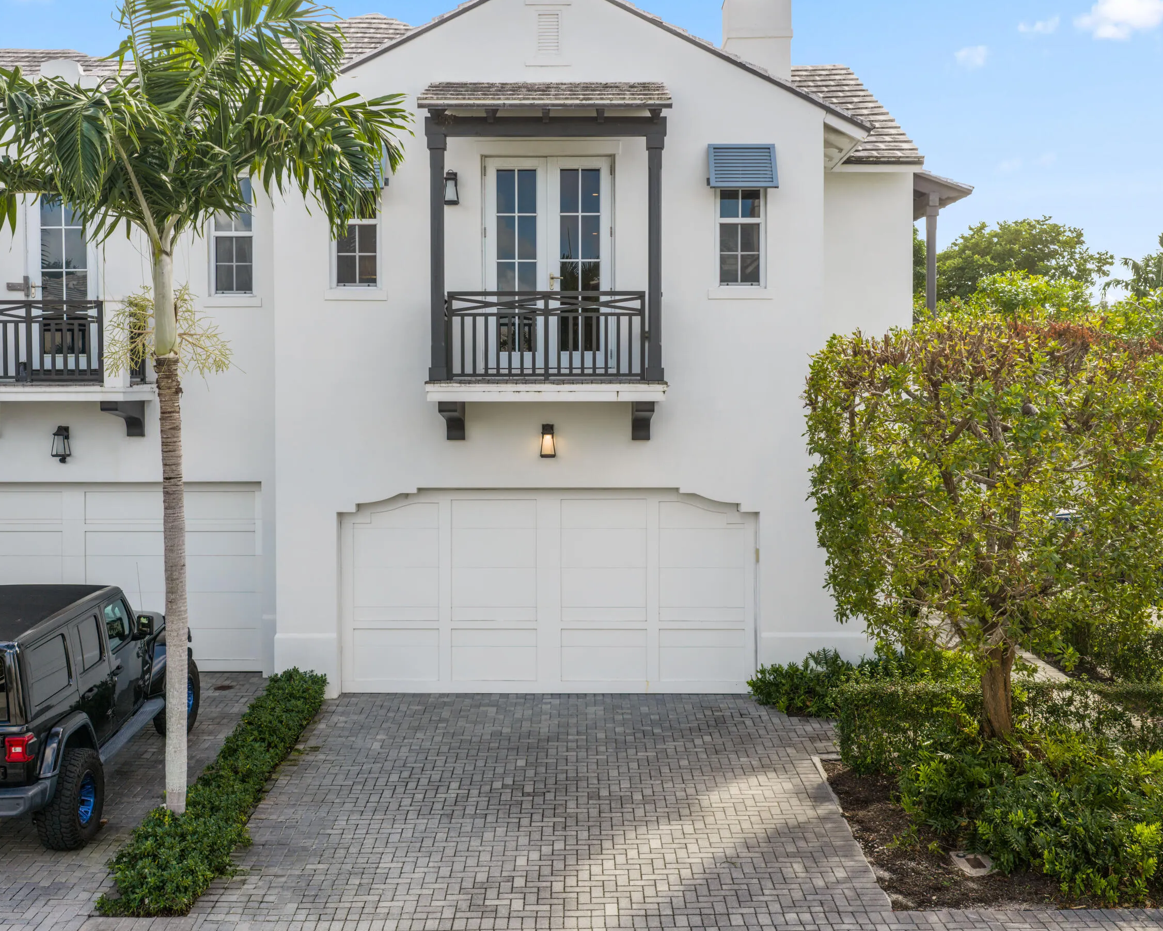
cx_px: 564
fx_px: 1205
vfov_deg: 42.2
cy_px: 421
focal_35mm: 35
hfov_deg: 51.5
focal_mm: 14.45
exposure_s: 1/400
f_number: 2.8
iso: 100
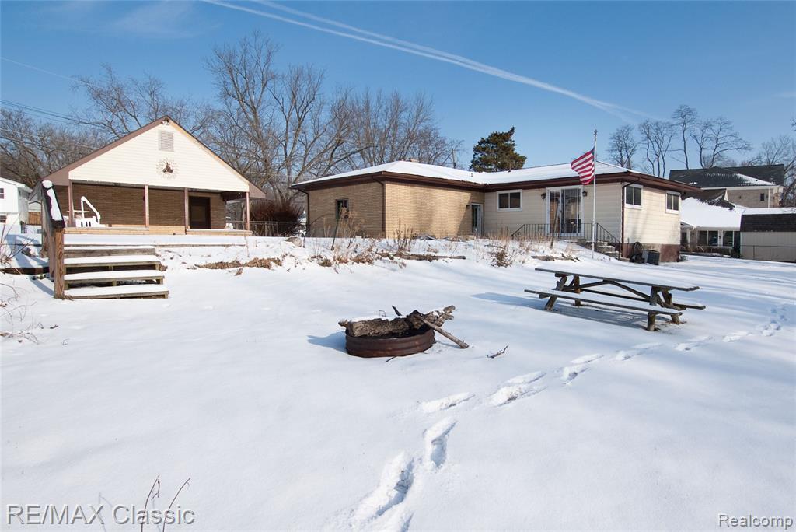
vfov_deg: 70.5
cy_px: 266
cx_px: 398
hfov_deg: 93.2
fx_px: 376
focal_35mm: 17
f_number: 8
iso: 160
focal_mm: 11.5
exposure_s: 1/400
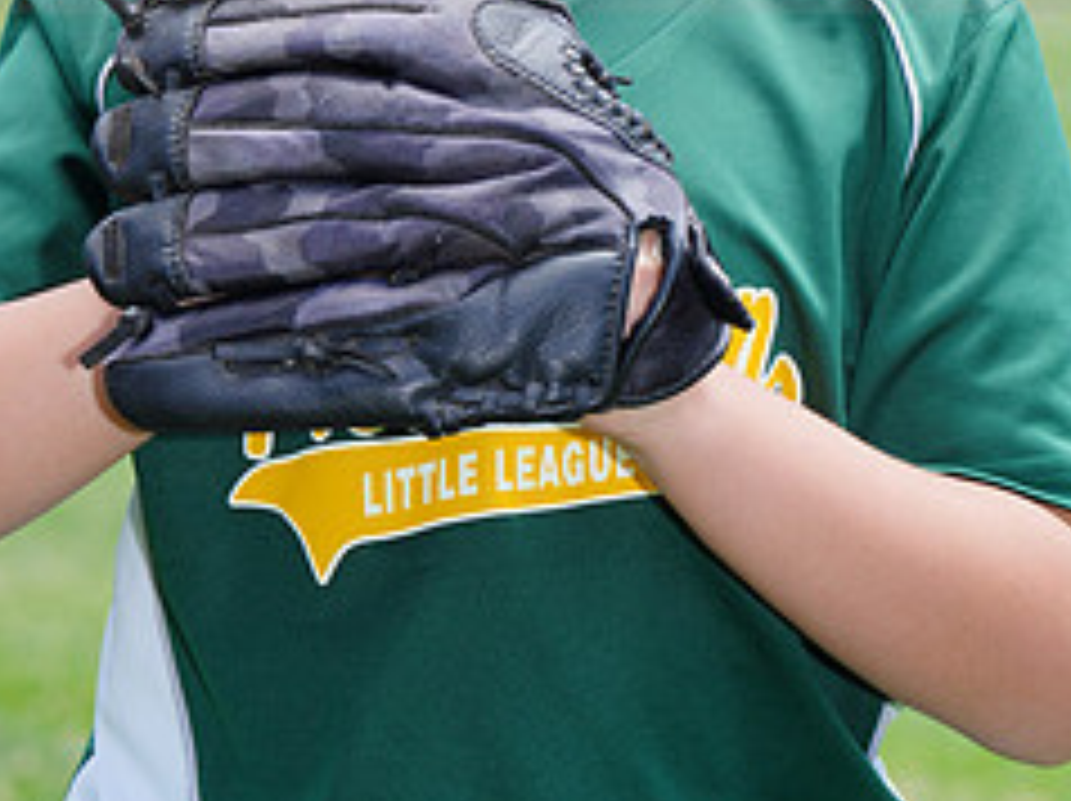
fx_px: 12549
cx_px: 466
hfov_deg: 4.9
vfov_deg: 3.6
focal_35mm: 406
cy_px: -130
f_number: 10
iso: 200
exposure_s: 1/200
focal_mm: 173
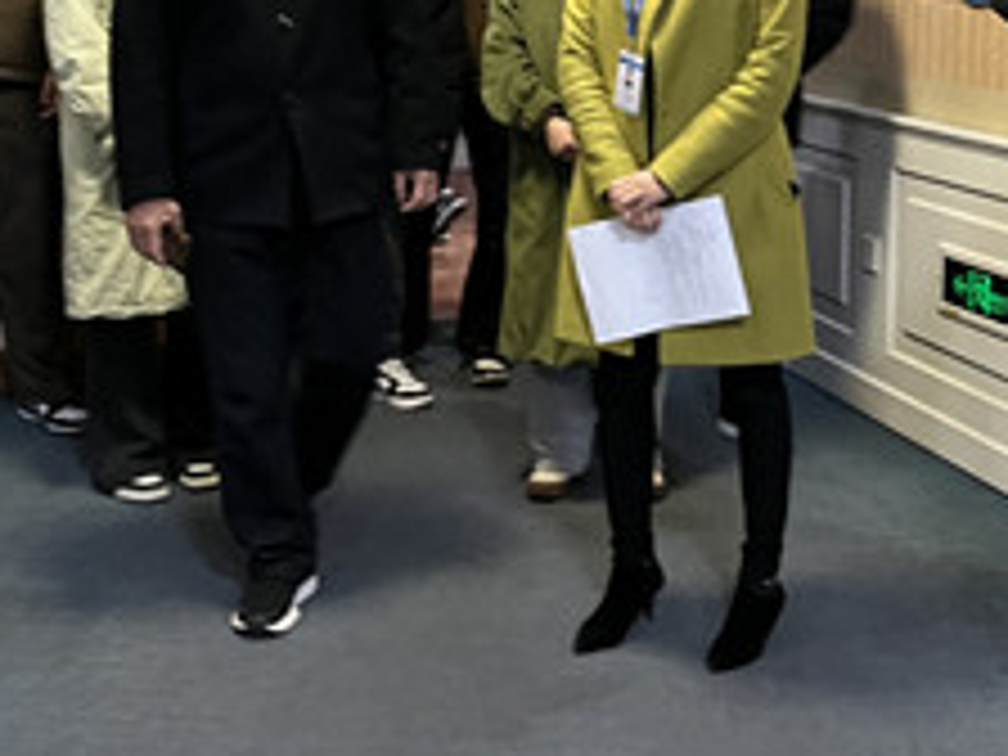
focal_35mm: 58
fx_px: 1689
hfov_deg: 33.0
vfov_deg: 25.0
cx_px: 670
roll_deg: -0.7
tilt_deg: -8.2
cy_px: 223
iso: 640
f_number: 1.6
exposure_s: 1/33
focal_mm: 5.1
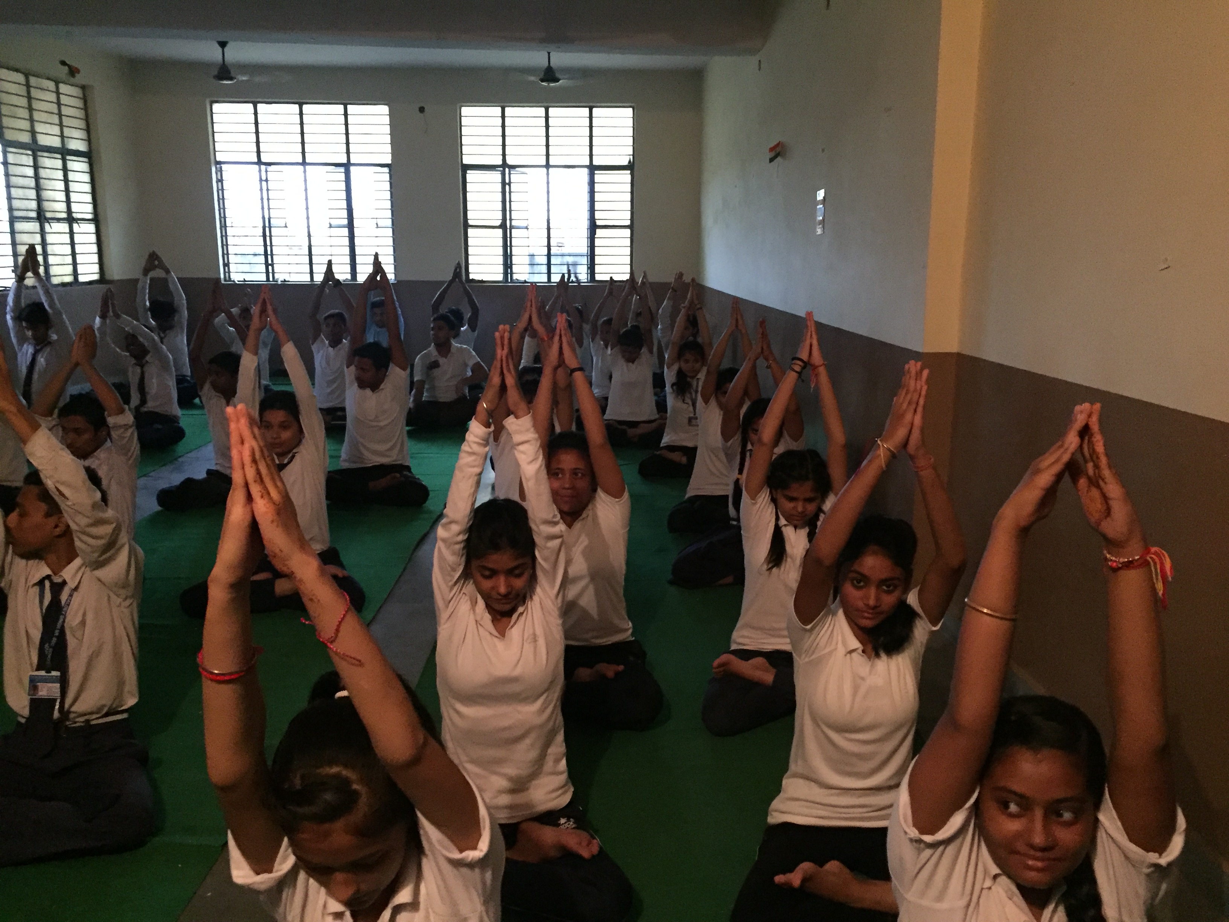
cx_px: 614
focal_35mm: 29
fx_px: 1030
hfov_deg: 61.7
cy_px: 461
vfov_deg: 48.2
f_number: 2.2
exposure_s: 1/17
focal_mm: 4.15
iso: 500
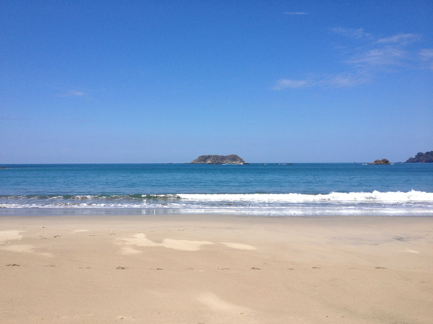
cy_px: 162
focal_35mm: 35
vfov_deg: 40.7
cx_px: 216
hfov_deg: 52.6
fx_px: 438
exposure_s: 1/2632
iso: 50
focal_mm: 4.28
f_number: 2.4
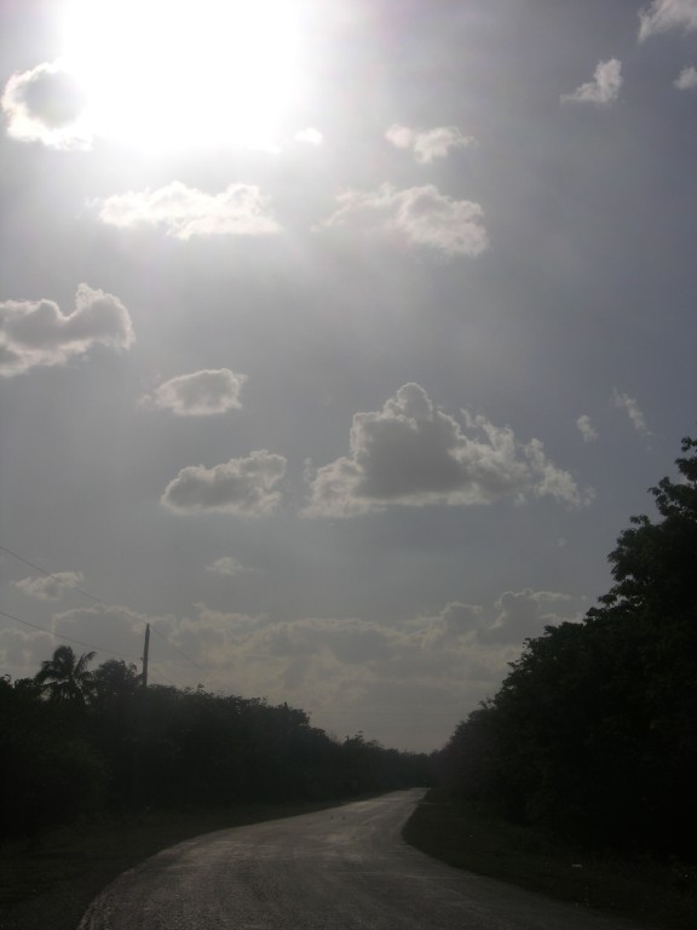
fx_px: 2094
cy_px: 465
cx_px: 348
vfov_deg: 25.0
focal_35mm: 78
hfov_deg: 18.9
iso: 50
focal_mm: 19.9
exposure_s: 1/1250
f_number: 7.6
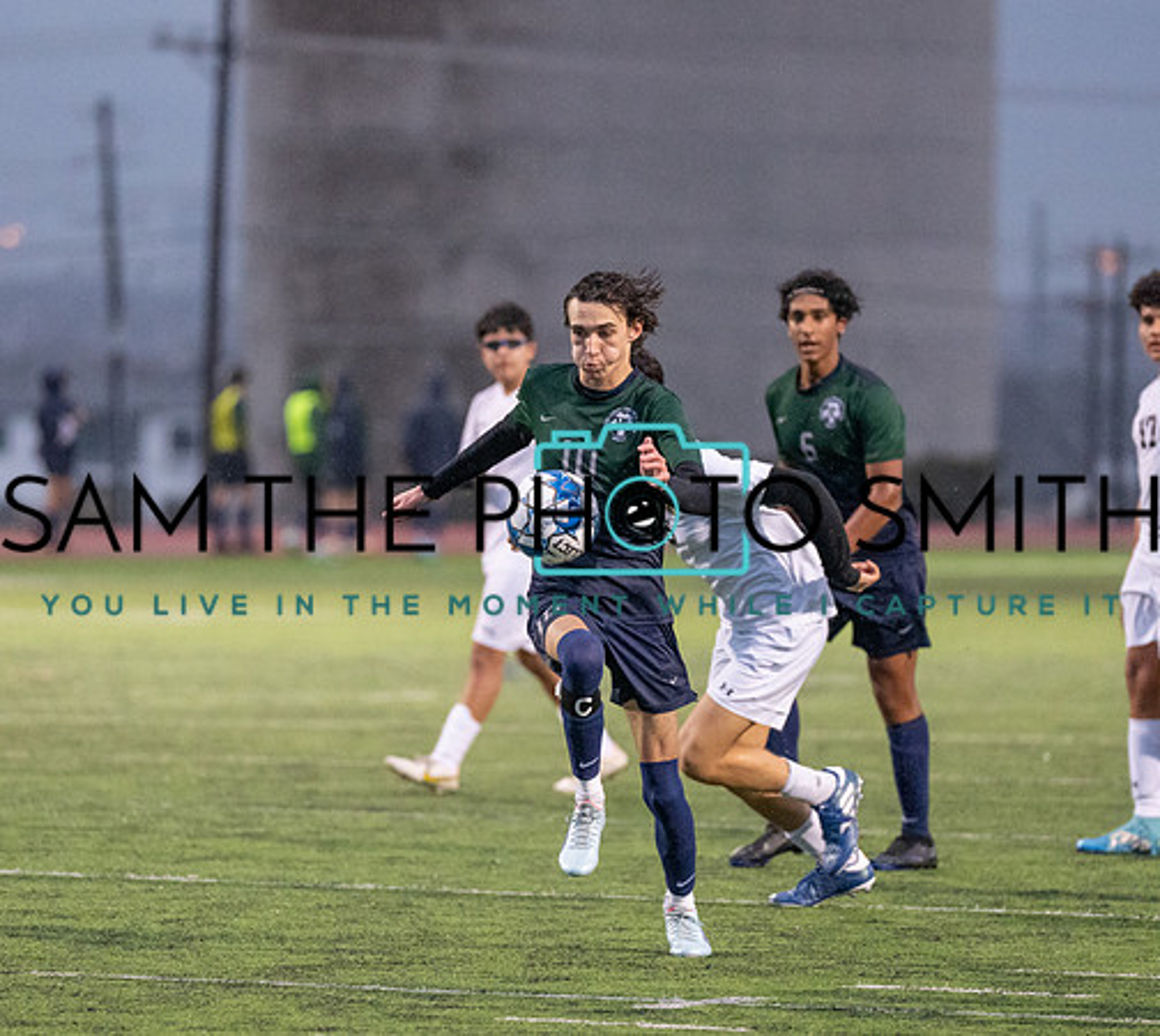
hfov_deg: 5.8
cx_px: 562
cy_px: 554
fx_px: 11488
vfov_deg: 5.2
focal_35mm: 320
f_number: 2.8
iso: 5000
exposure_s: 1/1250
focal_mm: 200
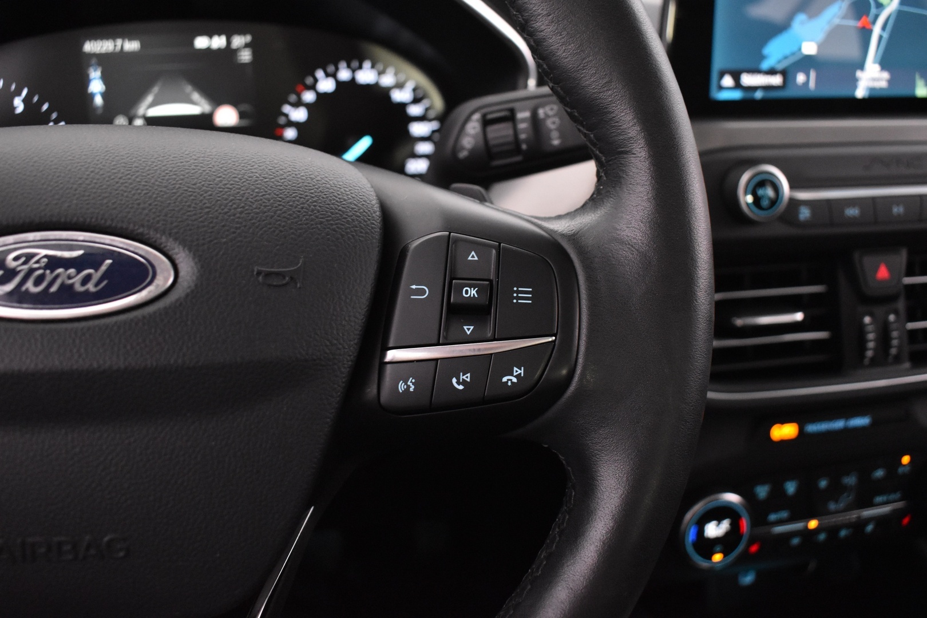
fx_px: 811
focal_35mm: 32
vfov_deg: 41.7
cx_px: 464
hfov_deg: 59.5
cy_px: 309
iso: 3200
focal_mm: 21
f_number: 3.8
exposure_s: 1/30
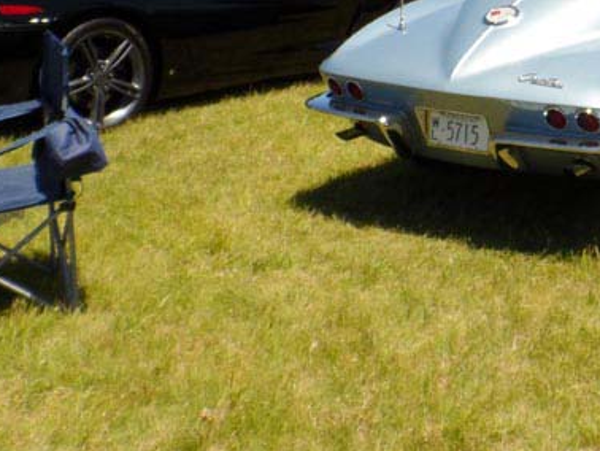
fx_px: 1127
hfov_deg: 27.3
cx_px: 663
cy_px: 24
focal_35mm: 65
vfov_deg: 22.0
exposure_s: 1/500
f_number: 4.5
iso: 80
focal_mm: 4
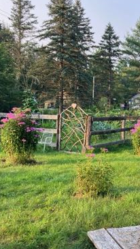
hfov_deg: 23.0
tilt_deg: -4.2
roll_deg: -1.4
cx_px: 141
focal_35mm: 50
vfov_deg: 41.2
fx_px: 330
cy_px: 143
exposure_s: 1/183
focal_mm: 3.99
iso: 32
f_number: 1.8
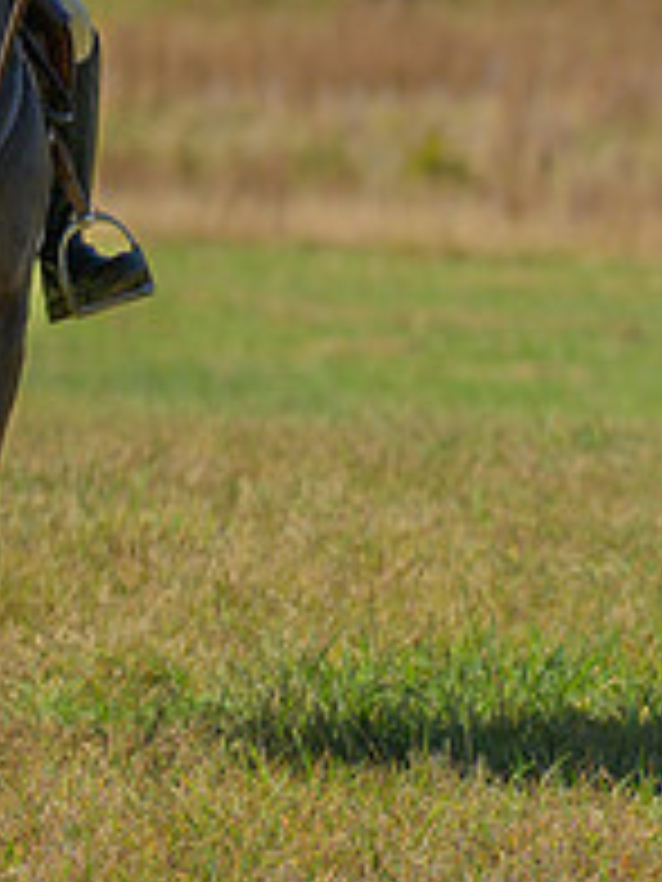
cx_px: 1599
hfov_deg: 2.7
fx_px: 14126
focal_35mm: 554
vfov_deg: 3.6
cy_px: 63
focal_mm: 110
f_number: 3.2
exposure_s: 1/1250
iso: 200
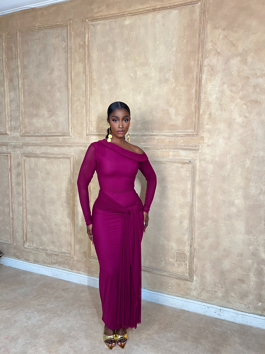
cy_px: 177
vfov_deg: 67.3
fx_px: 265
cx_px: 132
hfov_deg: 53.1
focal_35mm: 26
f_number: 1.5
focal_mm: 5.7
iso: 160
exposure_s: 1/60
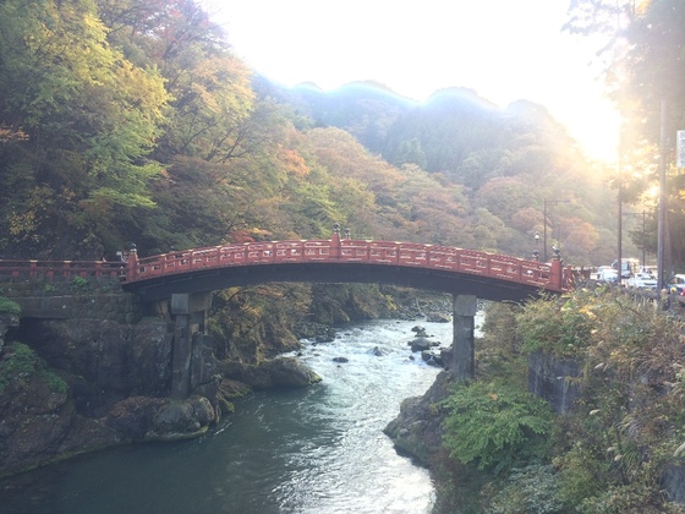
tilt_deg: +0.5
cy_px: 257
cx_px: 342
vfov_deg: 48.2
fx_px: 574
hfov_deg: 61.7
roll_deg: -0.2
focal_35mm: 29
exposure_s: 1/40
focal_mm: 4.15
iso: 32
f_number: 2.2
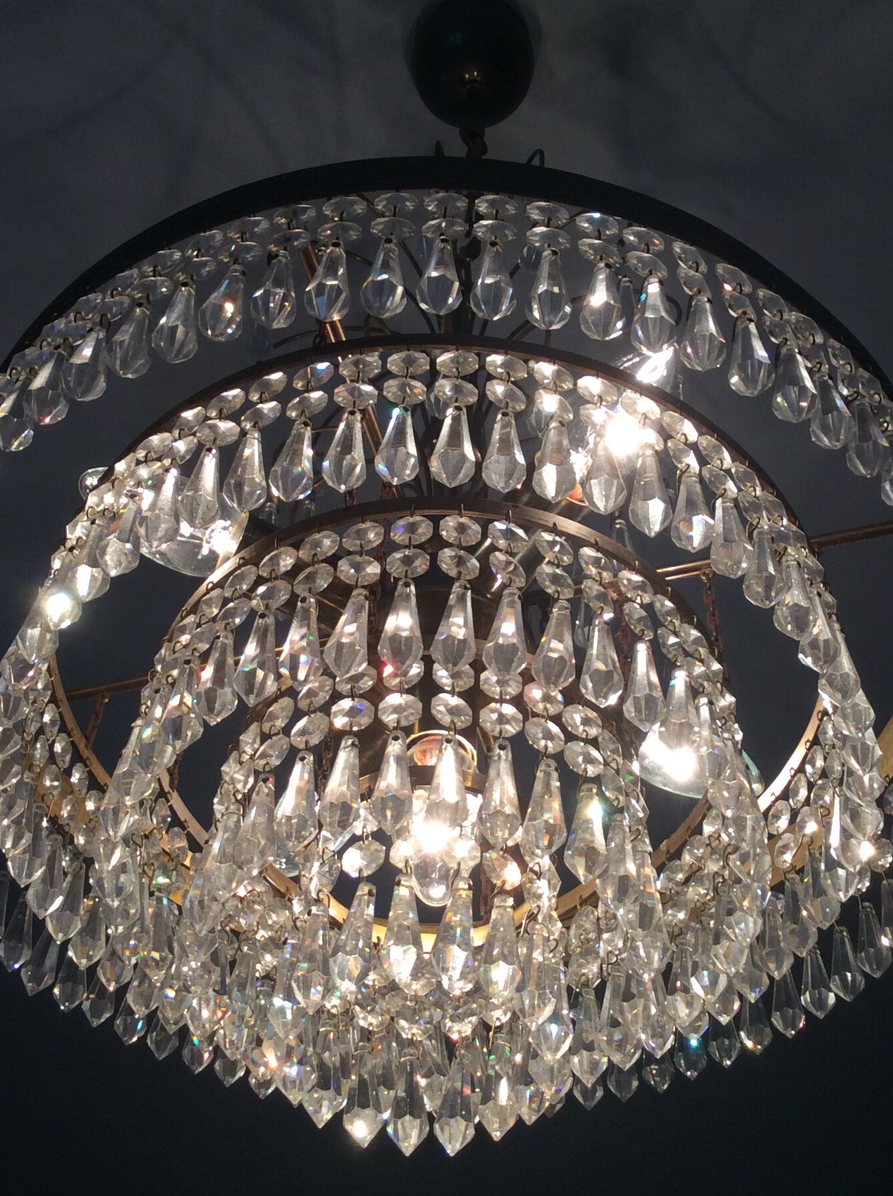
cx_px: 453
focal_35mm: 46
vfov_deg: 41.3
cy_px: 546
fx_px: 1586
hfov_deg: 31.4
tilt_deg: +51.8
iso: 32
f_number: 2.4
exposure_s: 1/100
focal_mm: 3.3
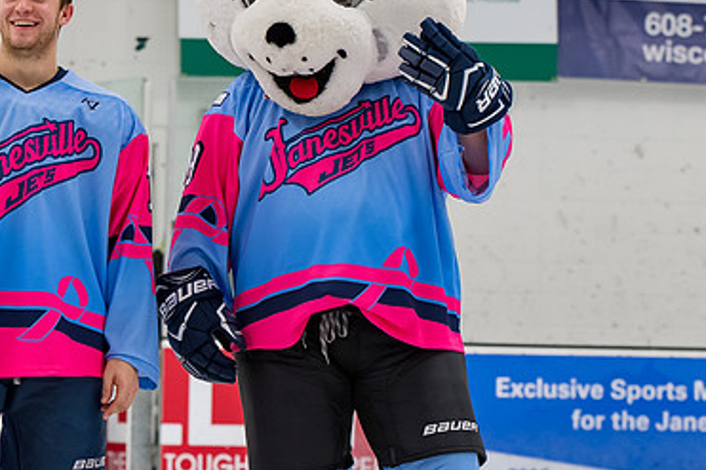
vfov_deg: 6.2
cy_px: 172
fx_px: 4312
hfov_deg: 9.3
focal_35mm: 220
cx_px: 166
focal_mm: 86
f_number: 4
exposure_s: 1/250
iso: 1250
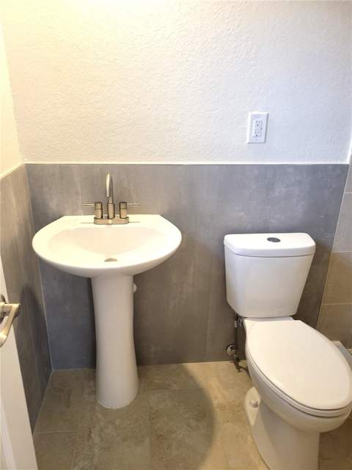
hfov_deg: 53.1
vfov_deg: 67.3
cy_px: 235
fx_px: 353
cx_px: 176
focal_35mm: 26
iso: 200
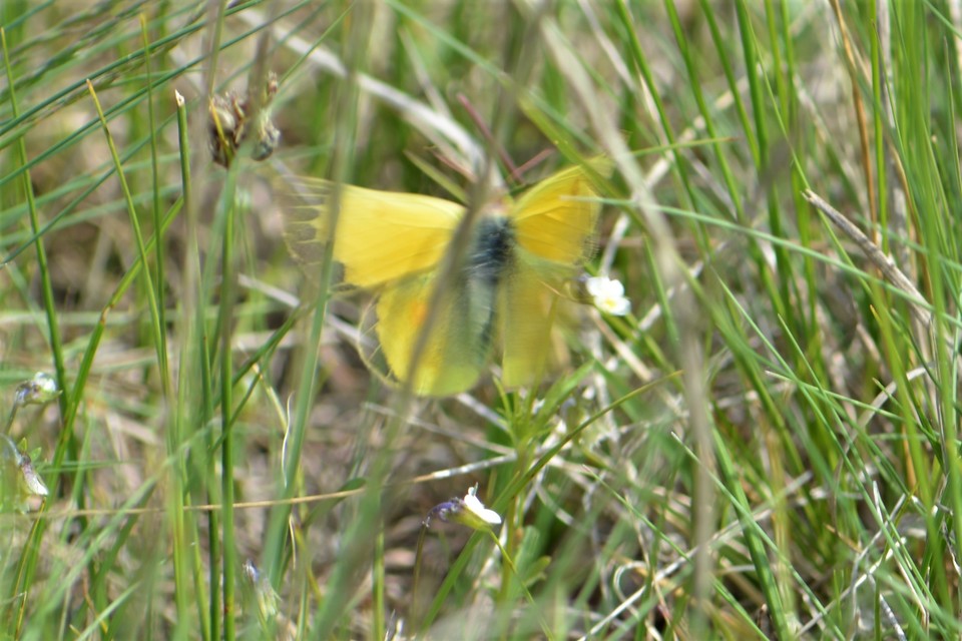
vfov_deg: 3.1
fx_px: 12024
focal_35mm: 450
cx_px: 481
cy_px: 320
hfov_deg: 4.6
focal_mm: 300
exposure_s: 1/160
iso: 100
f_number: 8
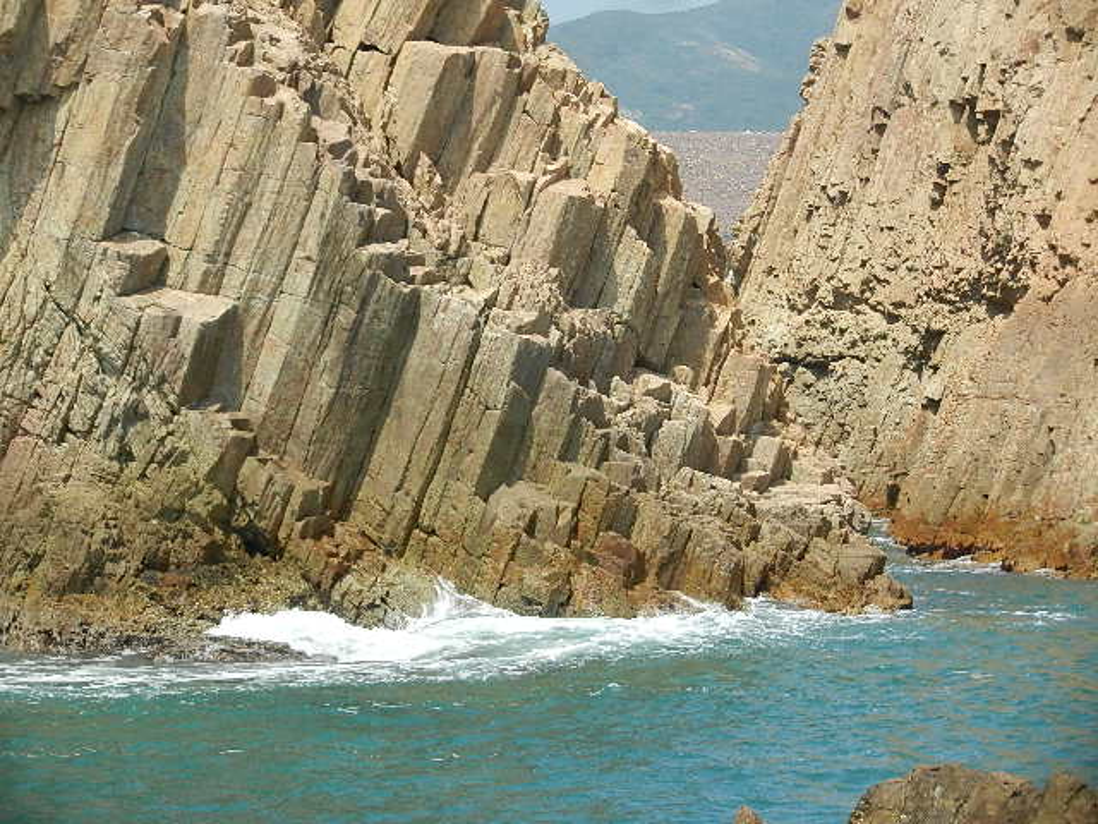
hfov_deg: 16.0
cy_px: 412
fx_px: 3901
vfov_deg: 12.0
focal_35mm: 123
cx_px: 549
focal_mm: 22.2
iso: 160
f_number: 5.1
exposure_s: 1/800
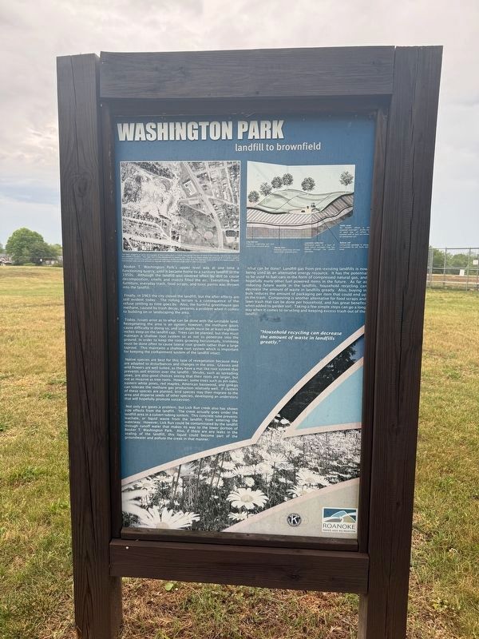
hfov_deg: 56.8
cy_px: 320
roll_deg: -2.6
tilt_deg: -5.3
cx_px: 240
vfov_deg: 71.6
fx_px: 443
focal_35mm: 24
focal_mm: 6.76
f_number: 1.78
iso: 100
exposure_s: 1/494
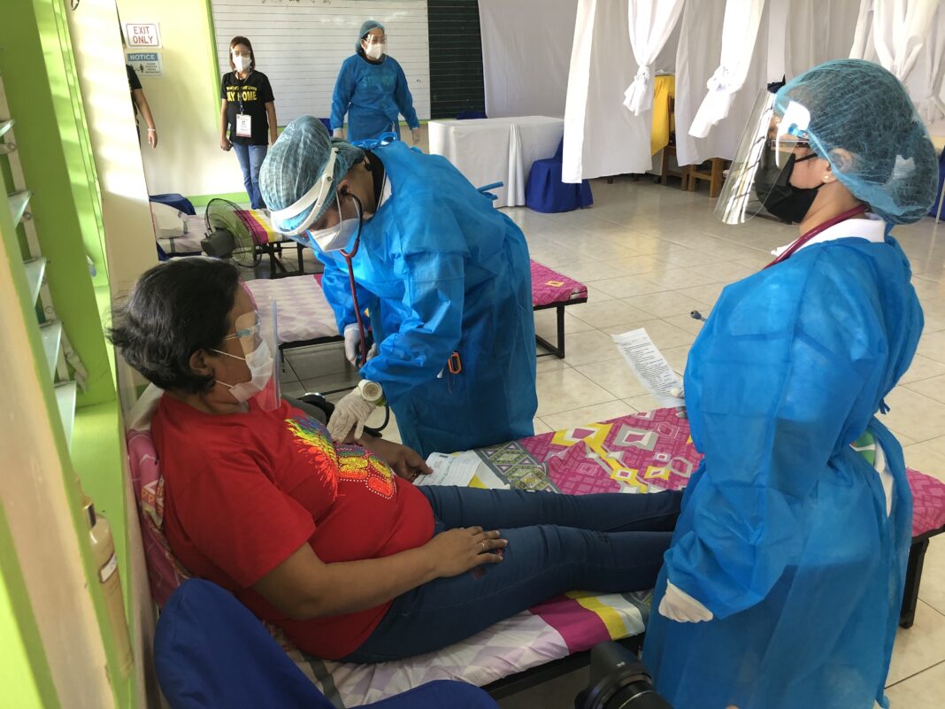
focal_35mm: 28
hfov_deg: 63.4
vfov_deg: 49.7
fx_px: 764
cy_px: 354
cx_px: 472
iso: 40
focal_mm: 3.99
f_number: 1.8
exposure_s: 1/17
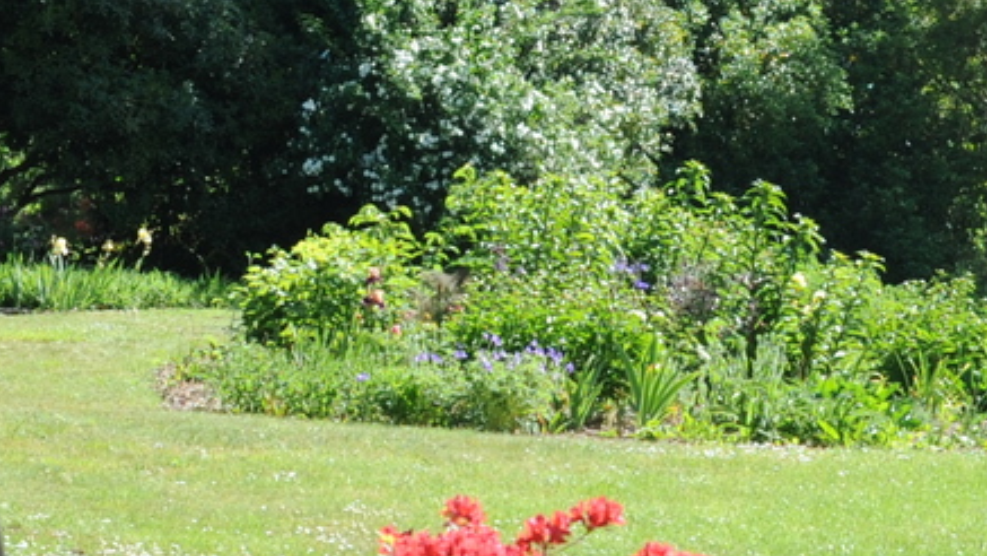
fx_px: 6021
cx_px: 519
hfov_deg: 9.4
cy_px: -27
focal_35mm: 230
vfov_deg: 5.3
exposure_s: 1/125
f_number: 9
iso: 200
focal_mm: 50
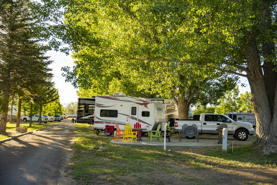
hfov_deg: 54.4
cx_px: 138
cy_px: 92
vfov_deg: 37.9
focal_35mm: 35
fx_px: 269
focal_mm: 35
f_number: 2.8
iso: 500
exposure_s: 1/320
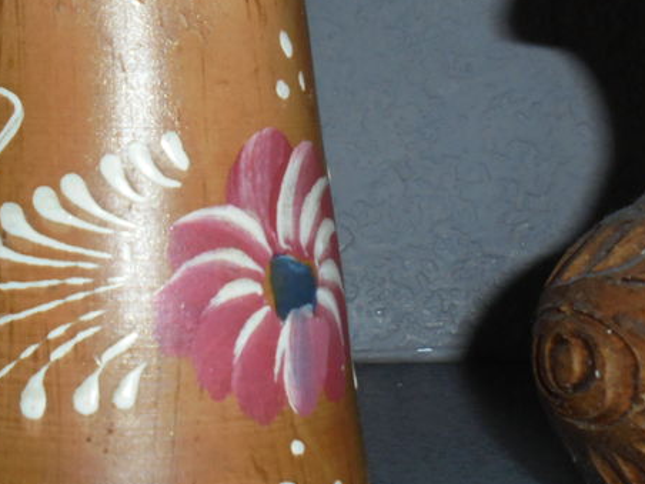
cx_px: 374
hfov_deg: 23.3
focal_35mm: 84
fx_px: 1565
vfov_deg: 17.5
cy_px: 298
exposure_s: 1/50
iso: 200
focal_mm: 6.9
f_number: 4.2
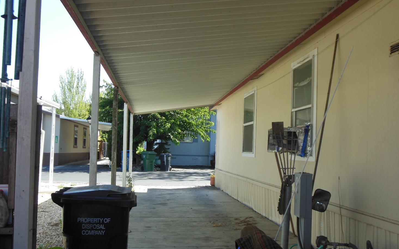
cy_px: 135
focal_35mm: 36
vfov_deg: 35.3
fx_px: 392
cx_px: 200
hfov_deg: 54.0
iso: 125
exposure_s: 1/320
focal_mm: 6
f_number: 3.5
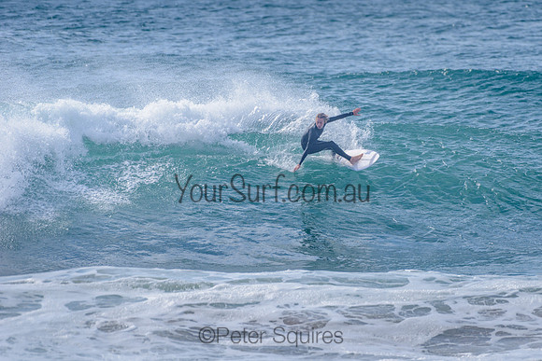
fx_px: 9218
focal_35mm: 612
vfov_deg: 2.2
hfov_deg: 3.4
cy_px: 140
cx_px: 332
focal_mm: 500
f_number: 5.6
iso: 140
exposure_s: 1/2000
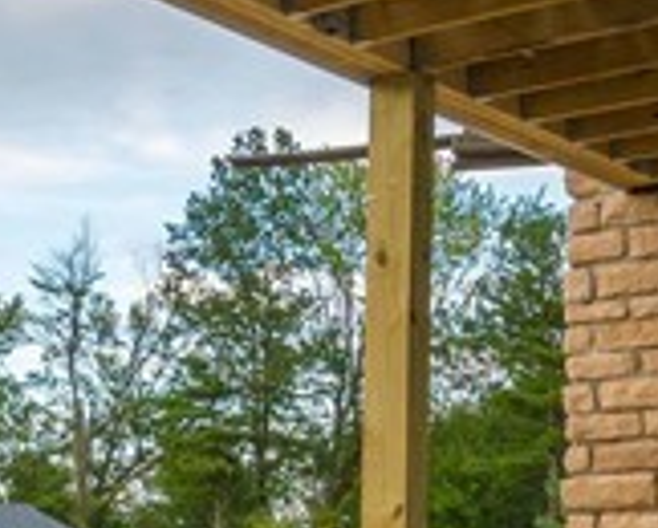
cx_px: -433
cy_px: 571
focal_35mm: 88
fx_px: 1716
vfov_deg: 17.0
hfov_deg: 18.3
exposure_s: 1/200
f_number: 8
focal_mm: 14
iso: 200
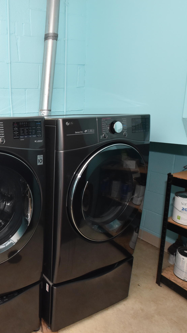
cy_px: 168
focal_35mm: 24
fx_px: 212
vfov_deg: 76.3
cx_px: -1
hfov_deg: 41.3
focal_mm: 10
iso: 800
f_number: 7.1
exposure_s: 1/80
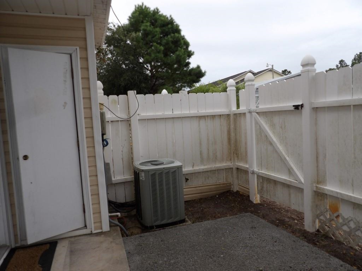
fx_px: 251
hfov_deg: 71.6
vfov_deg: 56.8
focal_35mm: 24
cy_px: 136
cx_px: 181
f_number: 3.2
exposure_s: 1/133
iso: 100
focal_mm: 4.3
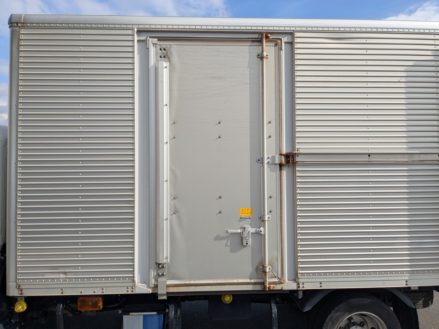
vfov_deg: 51.4
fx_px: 342
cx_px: 220
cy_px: 164
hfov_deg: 65.3
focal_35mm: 27
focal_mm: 4.38
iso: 62
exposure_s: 1/3891
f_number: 1.73
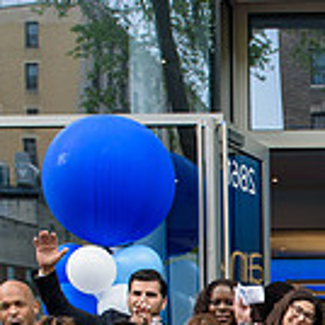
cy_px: 348
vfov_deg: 19.0
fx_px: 935
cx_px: 407
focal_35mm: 88
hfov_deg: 18.5
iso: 200
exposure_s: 1/250
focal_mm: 24
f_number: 5
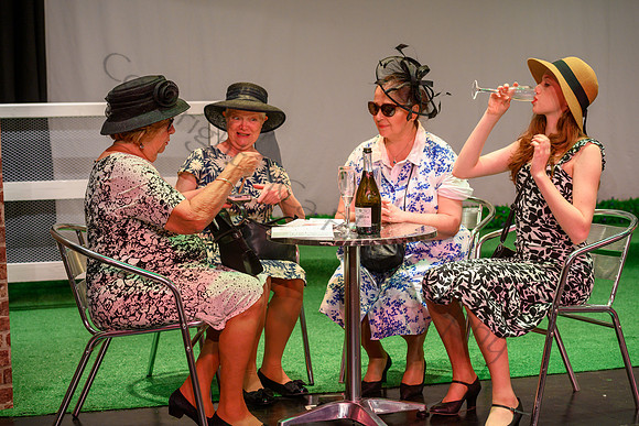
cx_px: 320
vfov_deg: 19.5
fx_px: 1243
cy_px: 213
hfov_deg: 28.8
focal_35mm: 70
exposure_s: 1/200
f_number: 4
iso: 800
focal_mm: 70
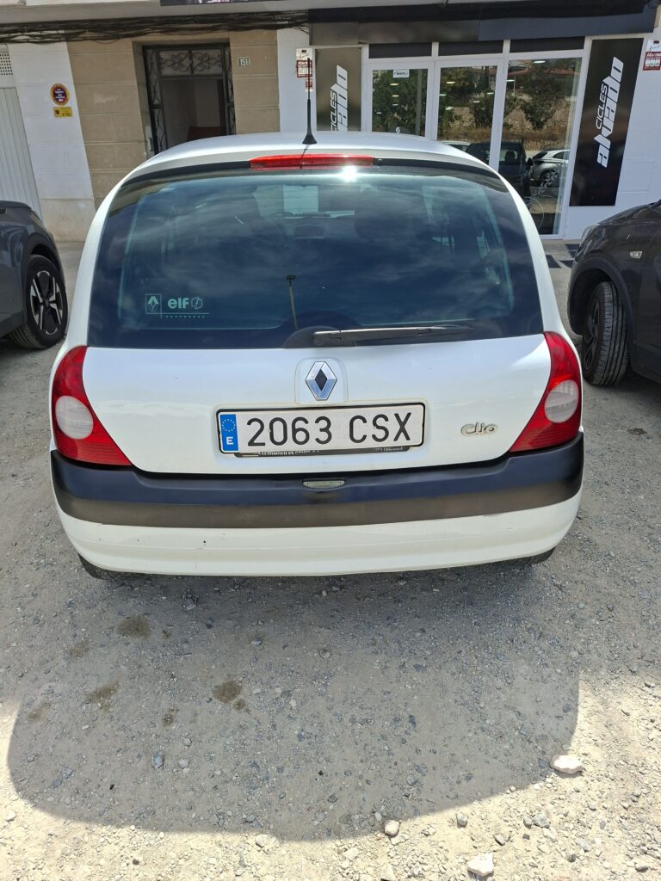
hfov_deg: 58.9
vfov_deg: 73.9
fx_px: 586
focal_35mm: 23
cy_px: 440
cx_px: 330
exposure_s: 1/1259
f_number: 1.8
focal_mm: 5.54
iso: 50
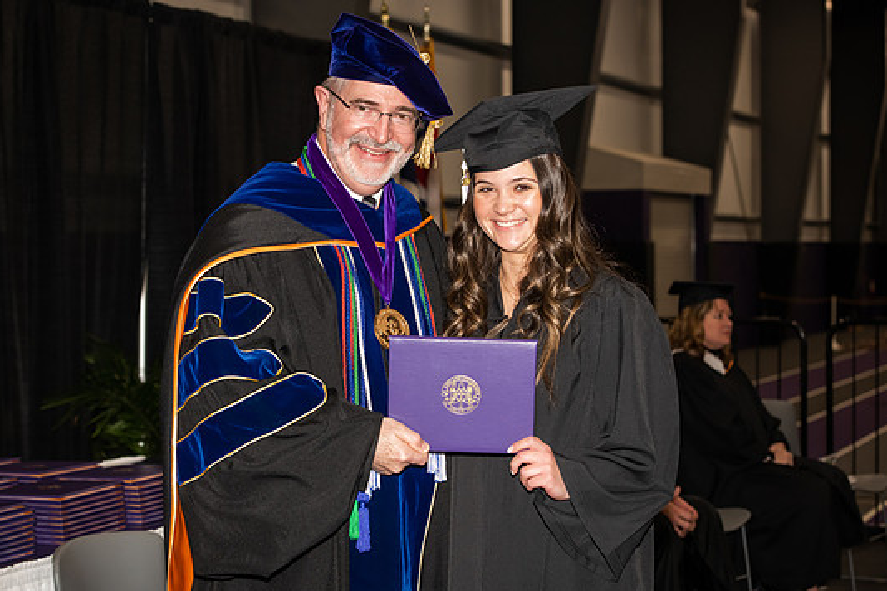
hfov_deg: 26.6
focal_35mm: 76
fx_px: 1872
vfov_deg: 17.9
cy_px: 308
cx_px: 410
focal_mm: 70
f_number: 5.6
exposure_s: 1/200
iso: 1000
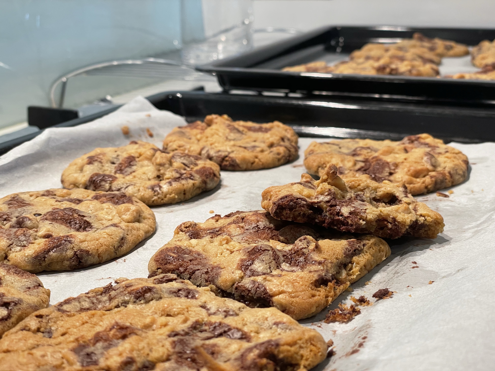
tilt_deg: -16.0
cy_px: 186
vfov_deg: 28.0
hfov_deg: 36.8
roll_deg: +0.7
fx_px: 744
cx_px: 248
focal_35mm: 52
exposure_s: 1/50
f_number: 2
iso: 100
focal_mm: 6
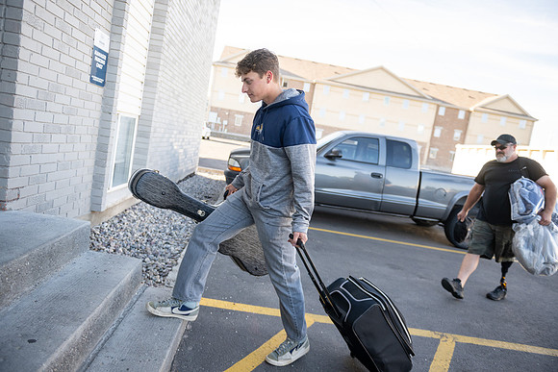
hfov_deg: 73.7
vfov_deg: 53.2
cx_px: 279
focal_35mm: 24
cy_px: 186
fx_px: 372
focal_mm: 24
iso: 200
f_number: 2.8
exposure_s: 1/400
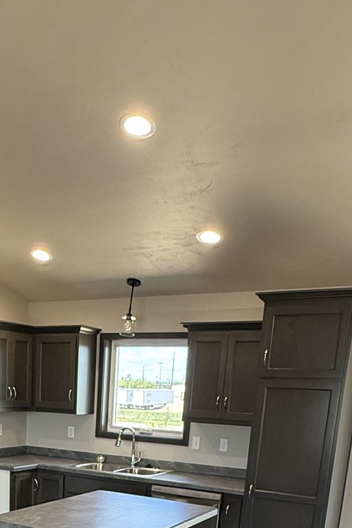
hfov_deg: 32.7
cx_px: 82
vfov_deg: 41.7
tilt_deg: -12.1
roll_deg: -3.0
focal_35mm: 40
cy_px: 534
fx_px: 587
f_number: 2.2
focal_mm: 2.22
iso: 250
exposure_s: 1/99
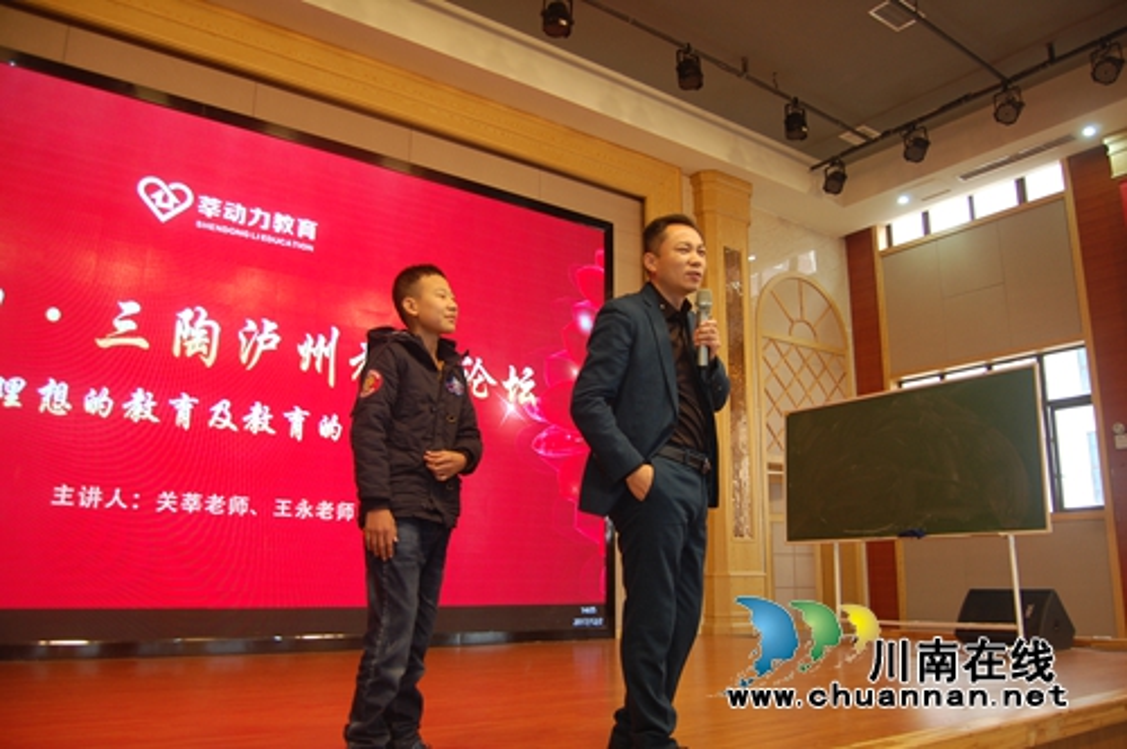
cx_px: 564
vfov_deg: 47.8
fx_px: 844
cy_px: 374
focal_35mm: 27
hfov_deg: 67.4
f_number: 3.5
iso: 400
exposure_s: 1/25
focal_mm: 18
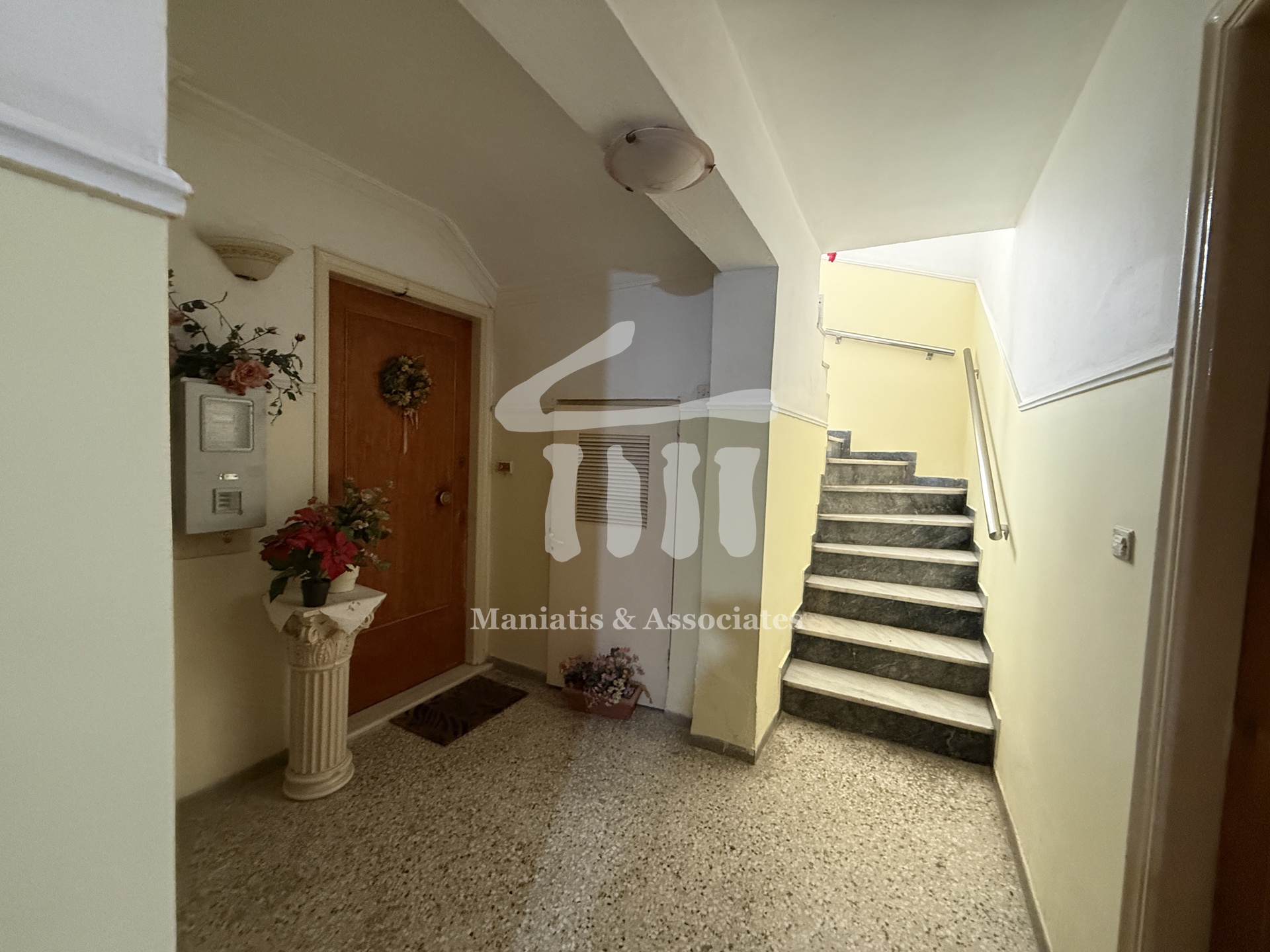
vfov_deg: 85.7
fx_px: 514
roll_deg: -2.9
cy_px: 476
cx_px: 635
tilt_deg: -1.6
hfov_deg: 102.1
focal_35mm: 14
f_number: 2.2
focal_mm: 2.22
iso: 500
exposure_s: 1/50
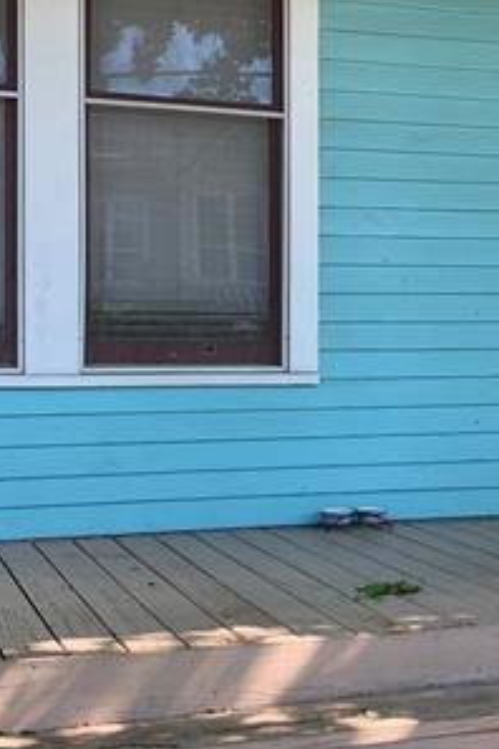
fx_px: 1455
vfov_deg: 28.8
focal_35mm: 70
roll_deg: +1.6
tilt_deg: +0.5
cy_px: 383
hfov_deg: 19.1
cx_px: 439
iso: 32
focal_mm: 4.25
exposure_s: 1/122
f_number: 1.8
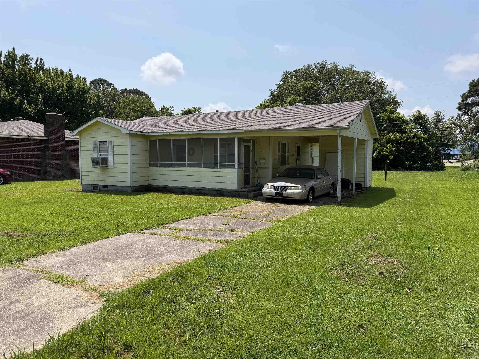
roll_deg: +0.4
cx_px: 240
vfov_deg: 56.8
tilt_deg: -4.2
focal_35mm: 24
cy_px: 180
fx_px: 332
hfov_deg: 71.6
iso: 80
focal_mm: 6.76
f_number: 1.78
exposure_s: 1/5714
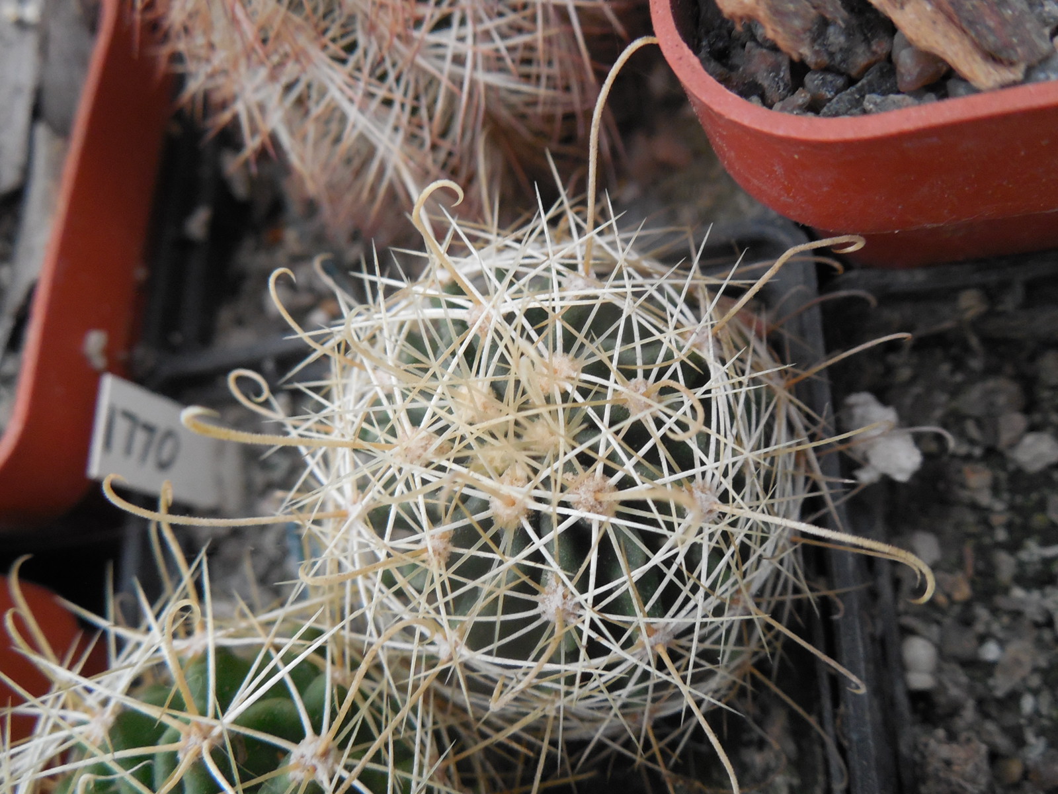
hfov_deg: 58.4
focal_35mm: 31
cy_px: 397
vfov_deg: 45.4
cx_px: 529
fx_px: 947
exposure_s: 1/30
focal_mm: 5.6
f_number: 3.6
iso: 400
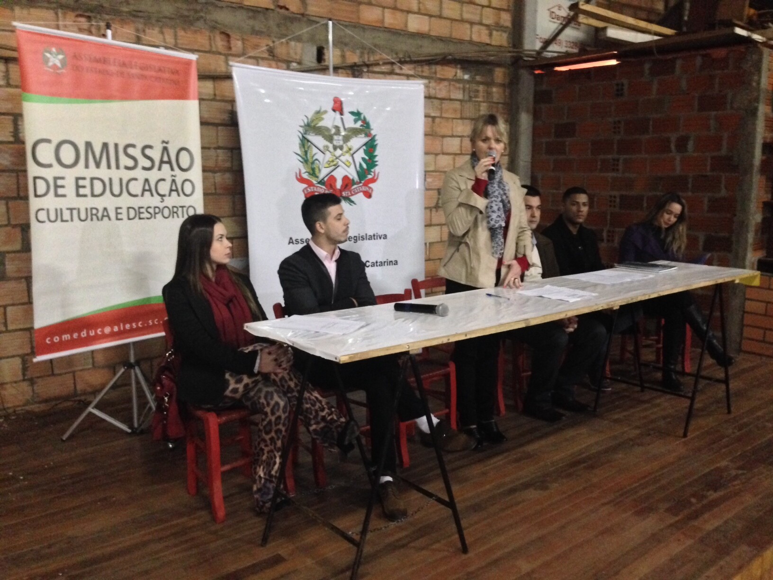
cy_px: 290
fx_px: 737
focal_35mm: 33
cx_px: 386
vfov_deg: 42.9
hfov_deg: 55.4
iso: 640
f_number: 2.4
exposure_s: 1/15
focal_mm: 4.12
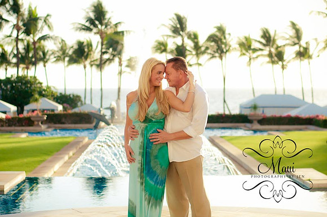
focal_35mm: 75
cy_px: 108
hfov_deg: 27.0
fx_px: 680
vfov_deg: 18.1
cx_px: 164
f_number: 2.8
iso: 400
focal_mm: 50
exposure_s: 1/1000
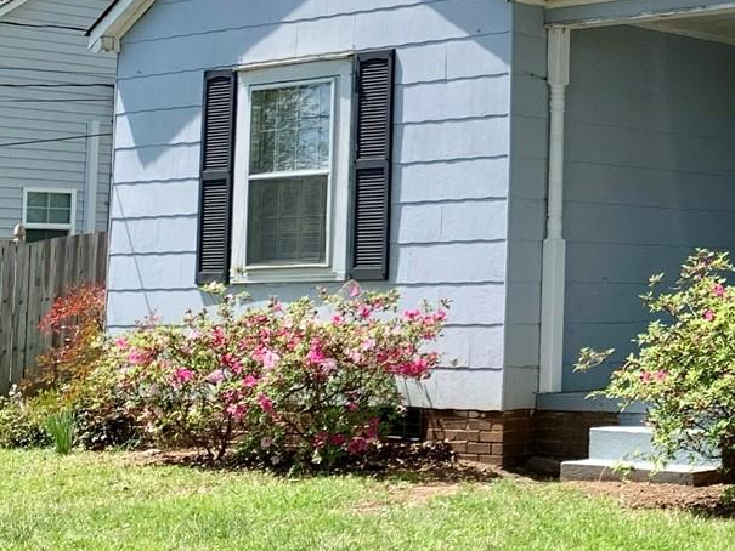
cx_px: 873
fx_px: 1869
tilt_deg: +6.3
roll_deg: +0.4
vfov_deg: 16.6
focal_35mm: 88
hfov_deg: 20.8
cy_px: 83
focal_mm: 4.25
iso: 25
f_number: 1.8
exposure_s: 1/1536
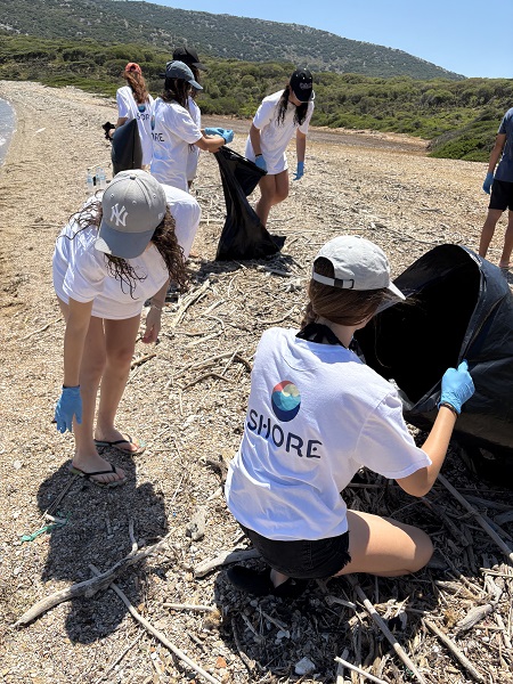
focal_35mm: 26
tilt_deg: -24.1
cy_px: 342
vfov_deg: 67.3
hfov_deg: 53.1
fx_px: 514
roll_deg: -6.6
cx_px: 256
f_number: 1.6
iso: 50
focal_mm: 5.96
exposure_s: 1/4329
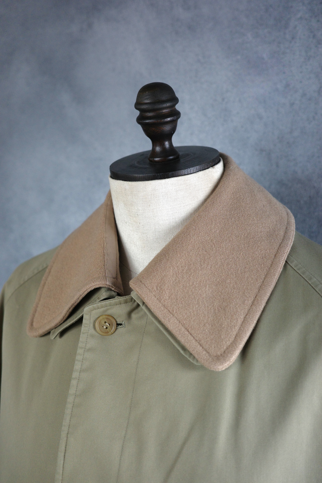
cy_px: 242
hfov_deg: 33.4
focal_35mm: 40
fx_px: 537
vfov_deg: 48.5
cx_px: 161
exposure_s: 1/30
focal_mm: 26
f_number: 2.8
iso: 1000
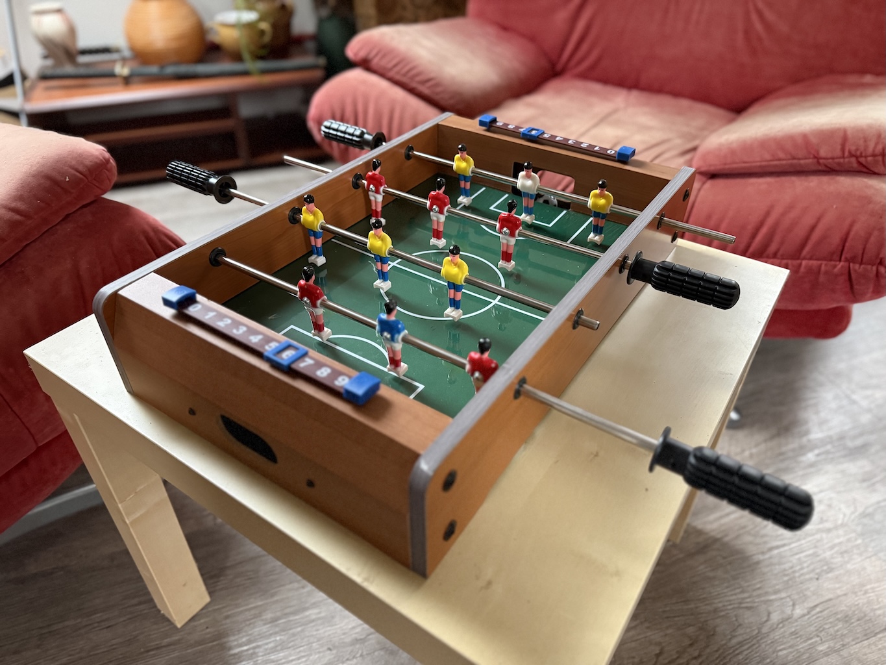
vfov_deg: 56.8
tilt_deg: -39.1
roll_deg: +0.4
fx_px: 614
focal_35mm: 24
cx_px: 443
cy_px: 332
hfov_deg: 71.6
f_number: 1.78
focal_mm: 6.76
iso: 800
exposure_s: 1/43
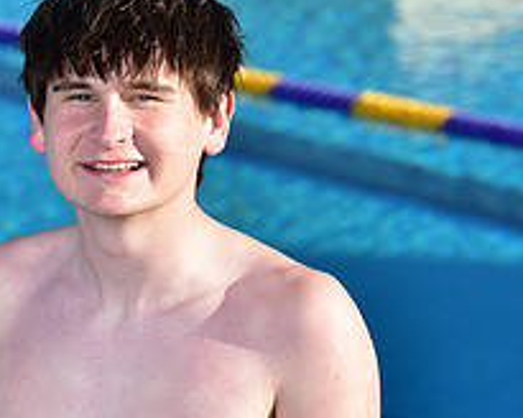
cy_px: 507
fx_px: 4520
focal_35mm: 292
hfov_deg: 6.6
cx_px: 147
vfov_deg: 5.3
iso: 64
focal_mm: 110
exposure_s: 1/250
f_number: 5.6
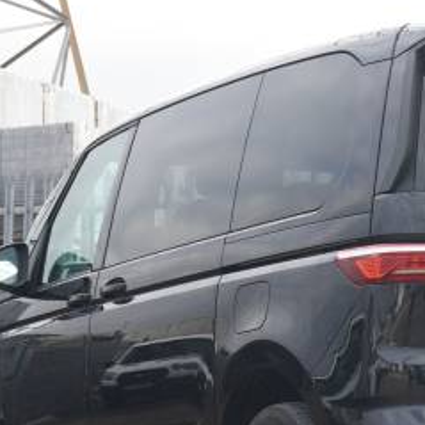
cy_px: 299
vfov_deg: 10.9
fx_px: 2224
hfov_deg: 10.8
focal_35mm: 160
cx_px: 411
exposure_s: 1/90
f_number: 5.6
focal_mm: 47
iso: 125
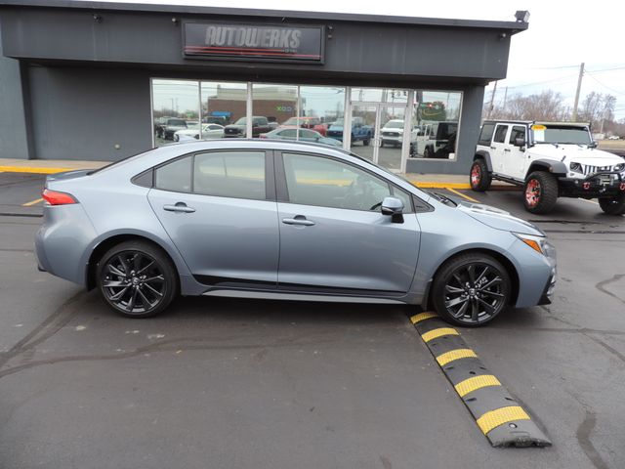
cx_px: 312
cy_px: 234
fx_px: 433
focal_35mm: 24
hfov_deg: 71.6
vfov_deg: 56.8
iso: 80
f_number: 3
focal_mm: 4.3
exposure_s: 1/60
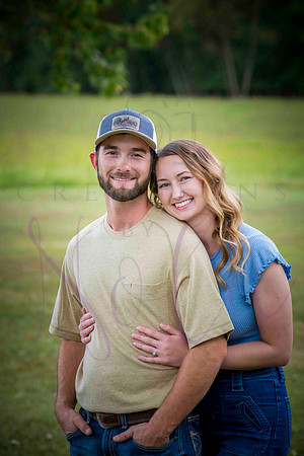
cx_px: 152
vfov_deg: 16.4
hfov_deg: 11.0
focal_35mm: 125
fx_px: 1583
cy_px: 228
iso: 400
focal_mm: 125
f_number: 5.6
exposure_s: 1/320
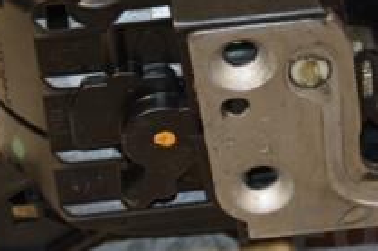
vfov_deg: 4.8
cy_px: -9
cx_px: 259
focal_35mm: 284
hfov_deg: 7.3
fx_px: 2980
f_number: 5.3
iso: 800
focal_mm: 66
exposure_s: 1/125
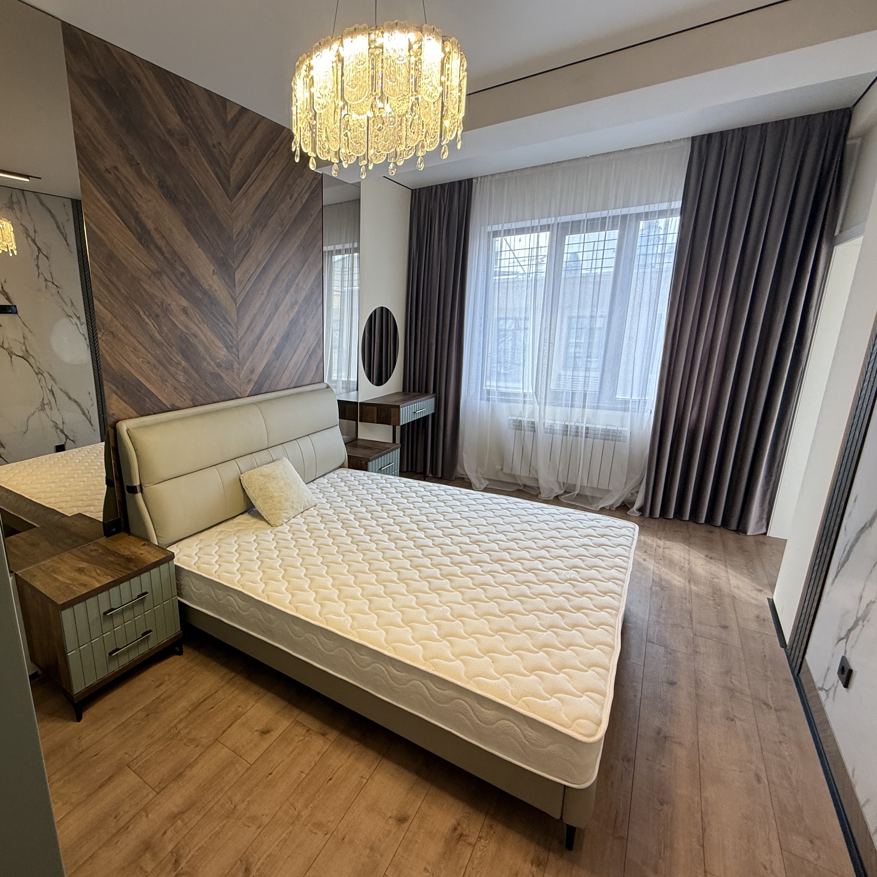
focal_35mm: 17
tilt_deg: -12.3
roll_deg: +0.5
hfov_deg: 81.6
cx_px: 305
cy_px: 441
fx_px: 487
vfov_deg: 84.0
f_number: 2.2
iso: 80
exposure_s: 1/99
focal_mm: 2.22
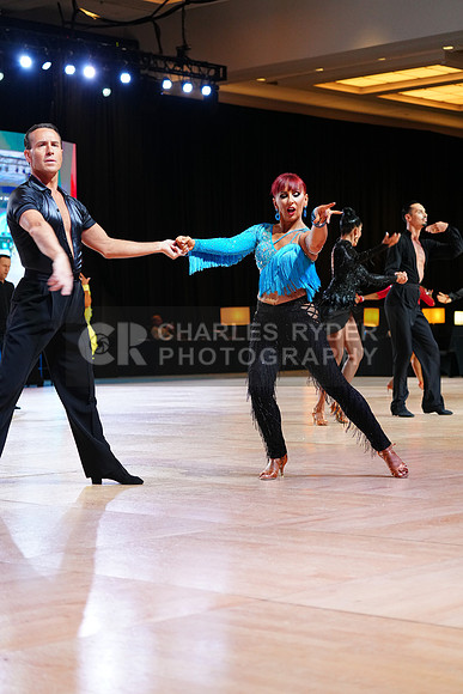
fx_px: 1427
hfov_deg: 18.4
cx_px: 232
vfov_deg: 27.3
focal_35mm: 74
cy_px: 347
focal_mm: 74
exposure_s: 1/250
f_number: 4
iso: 2500
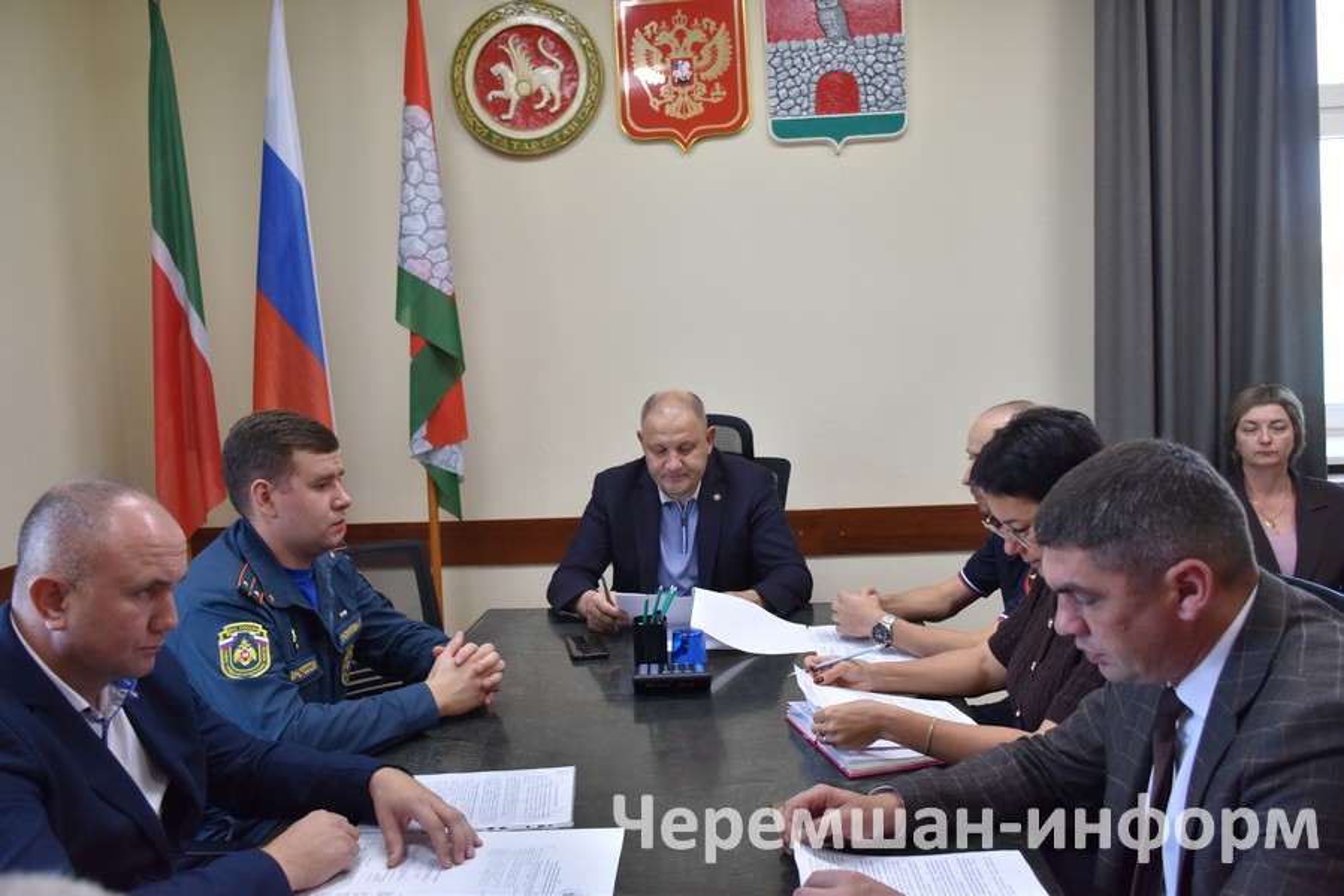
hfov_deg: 61.9
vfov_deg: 43.6
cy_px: 448
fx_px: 1120
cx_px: 672
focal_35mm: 30
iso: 800
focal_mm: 20
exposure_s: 1/160
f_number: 3.5
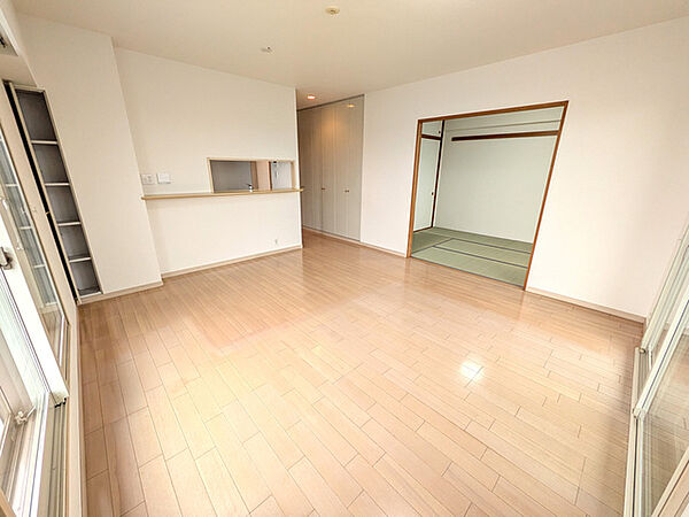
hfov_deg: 102.1
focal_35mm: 14
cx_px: 344
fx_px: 279
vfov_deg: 85.7
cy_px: 258
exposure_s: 1/164
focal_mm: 1.83
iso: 50
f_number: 2.2
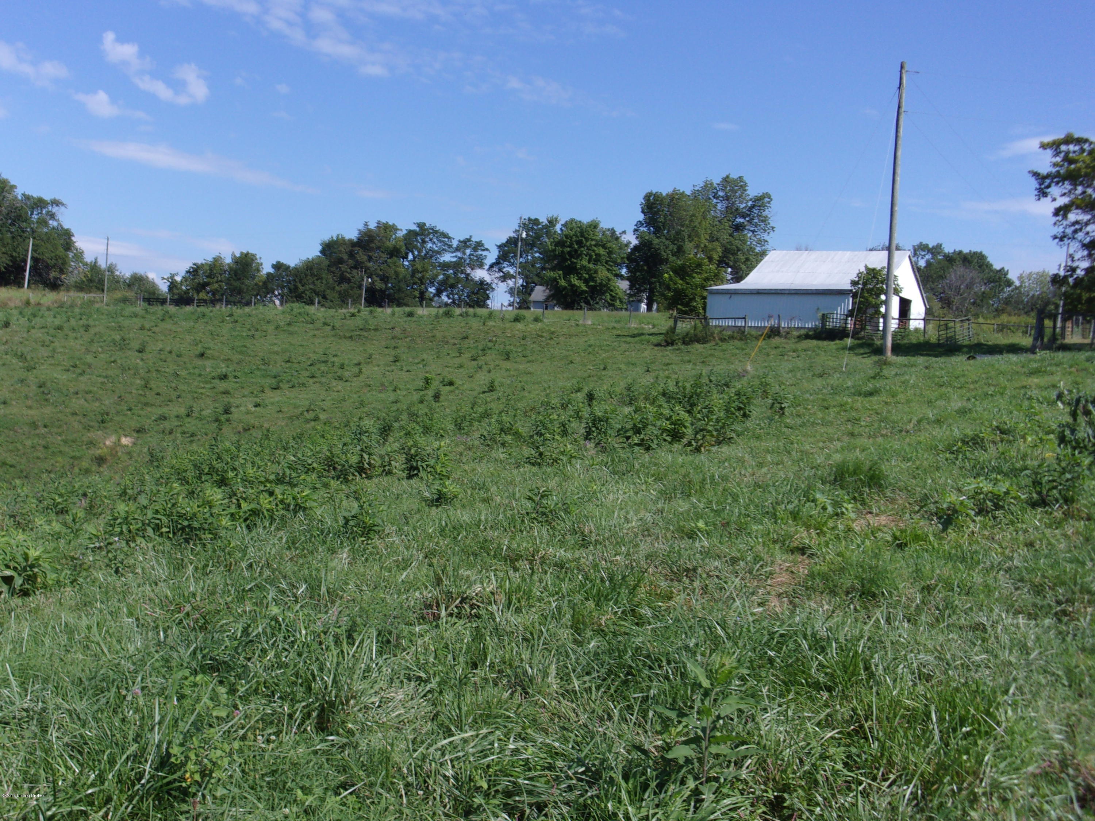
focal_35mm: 43
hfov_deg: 43.9
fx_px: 1360
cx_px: 548
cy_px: 410
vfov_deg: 33.6
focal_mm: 7.8
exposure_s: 1/90
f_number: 12.5
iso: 80
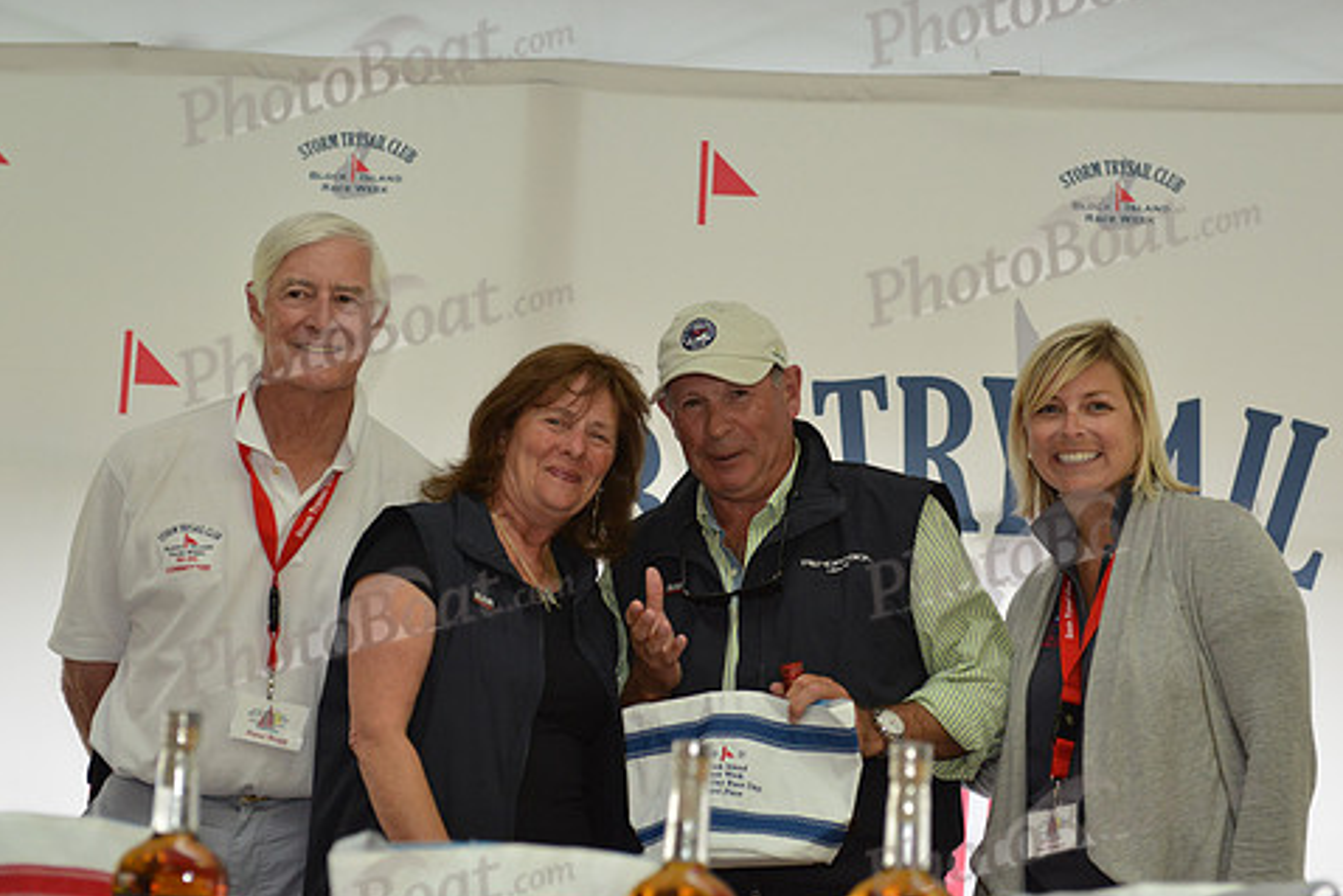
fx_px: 3172
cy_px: 440
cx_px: 722
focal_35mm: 85
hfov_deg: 23.9
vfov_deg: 16.1
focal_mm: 70
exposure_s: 1/250
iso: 1600
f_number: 4
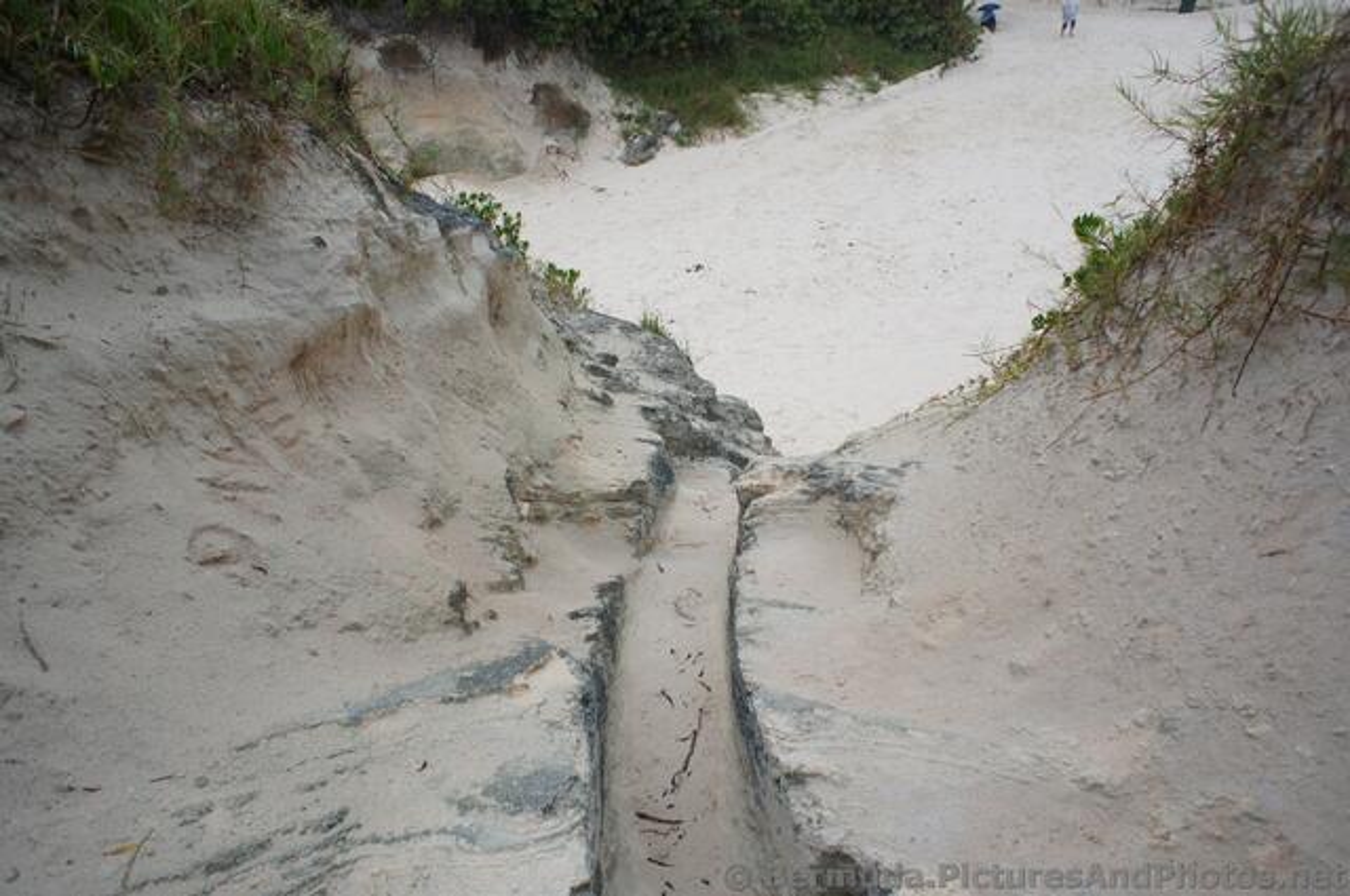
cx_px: 675
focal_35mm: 24
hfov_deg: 73.8
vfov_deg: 53.0
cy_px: 448
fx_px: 899
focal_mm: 16
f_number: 5
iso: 200
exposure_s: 1/250
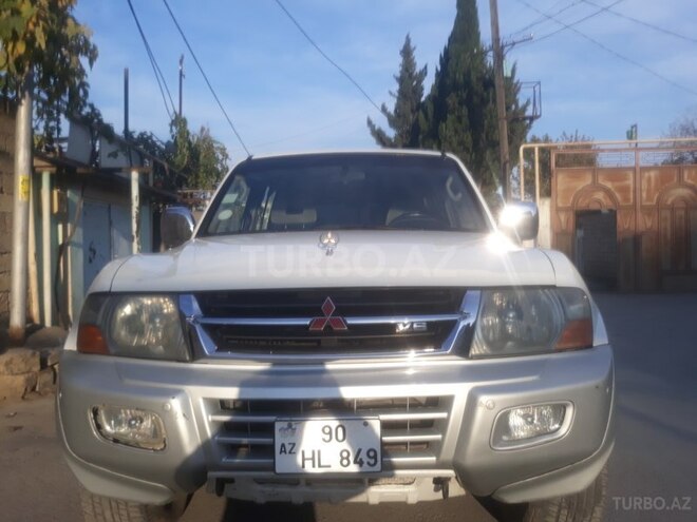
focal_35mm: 27
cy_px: 261
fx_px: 544
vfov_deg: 51.4
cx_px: 348
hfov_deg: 65.3
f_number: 1.7
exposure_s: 1/1393
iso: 40
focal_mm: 3.71
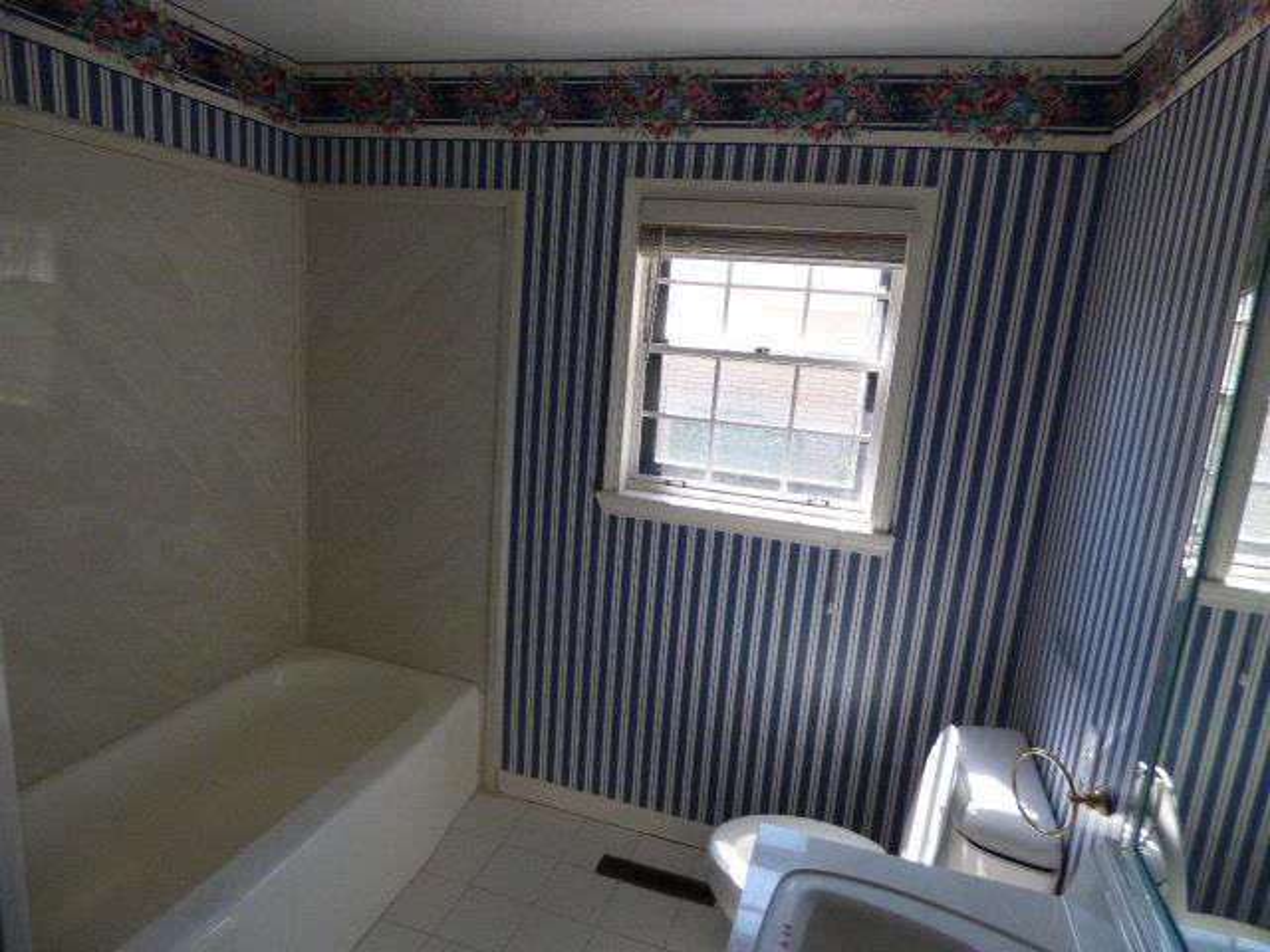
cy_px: 476
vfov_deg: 66.0
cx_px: 635
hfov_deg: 81.7
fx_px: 734
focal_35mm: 20
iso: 400
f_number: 2.8
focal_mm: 3.58
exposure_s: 1/500
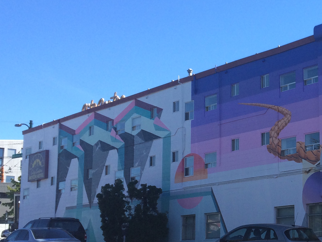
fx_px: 614
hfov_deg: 27.3
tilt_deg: +8.5
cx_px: 340
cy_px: 148
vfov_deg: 22.2
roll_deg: +0.9
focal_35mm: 66
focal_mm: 4.15
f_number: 2.2
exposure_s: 1/933
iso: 32
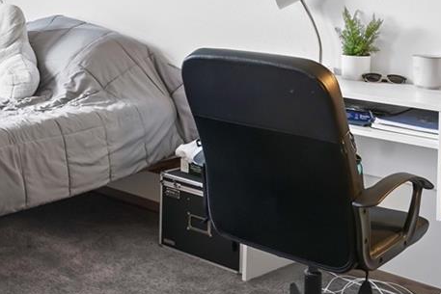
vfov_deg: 20.5
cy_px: -37
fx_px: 772
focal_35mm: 63
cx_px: -47
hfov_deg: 28.8
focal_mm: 18
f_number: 8
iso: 400
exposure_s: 1/1.67
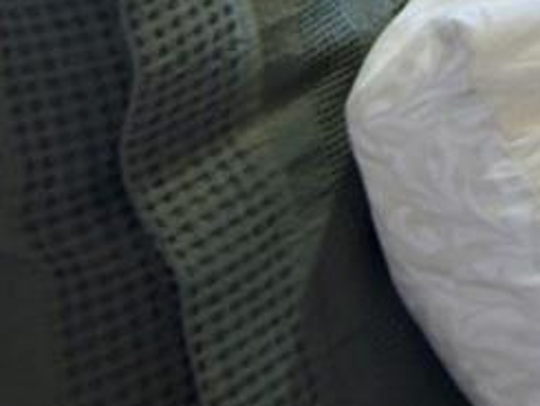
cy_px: -609
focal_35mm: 88
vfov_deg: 12.5
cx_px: 1605
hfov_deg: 11.7
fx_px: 1373
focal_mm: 14
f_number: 9
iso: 160
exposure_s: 1/4
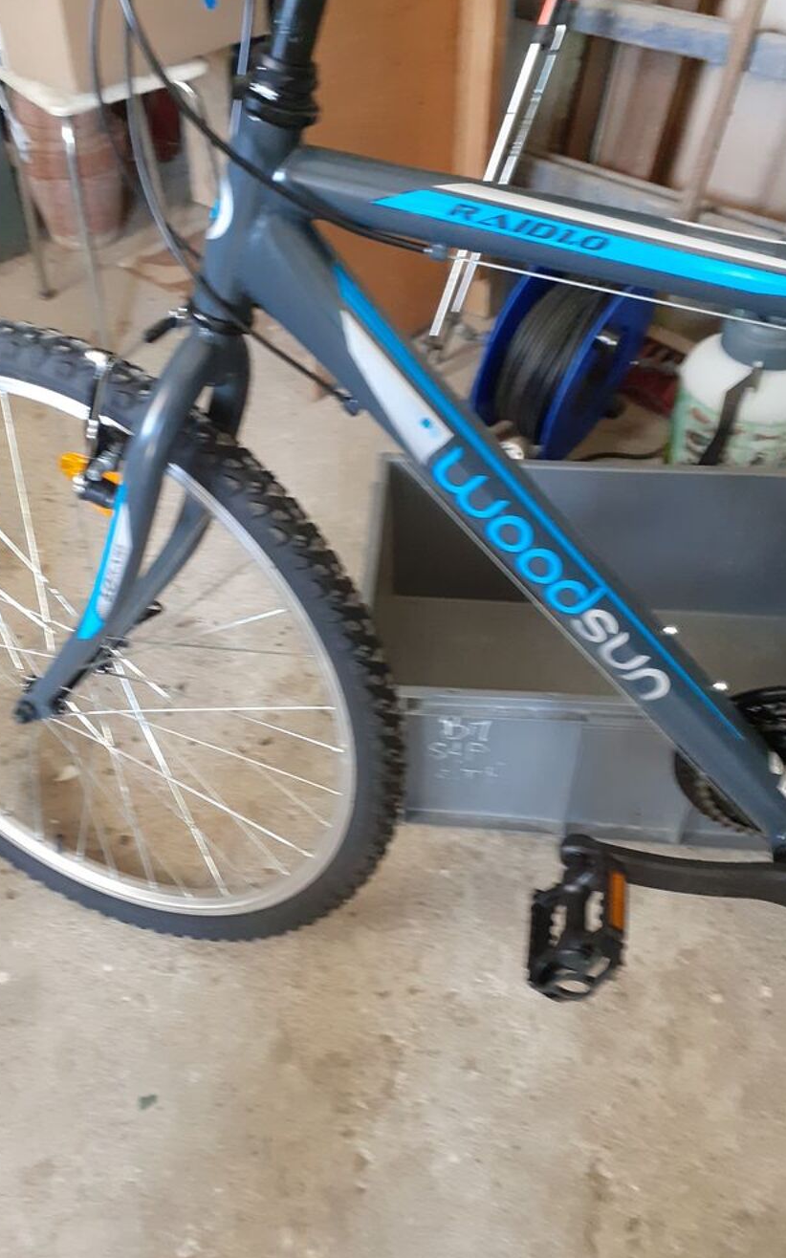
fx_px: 994
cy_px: 629
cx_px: 357
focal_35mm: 29
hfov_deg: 43.1
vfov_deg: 64.6
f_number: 1.9
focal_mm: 3.6
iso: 400
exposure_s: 1/25
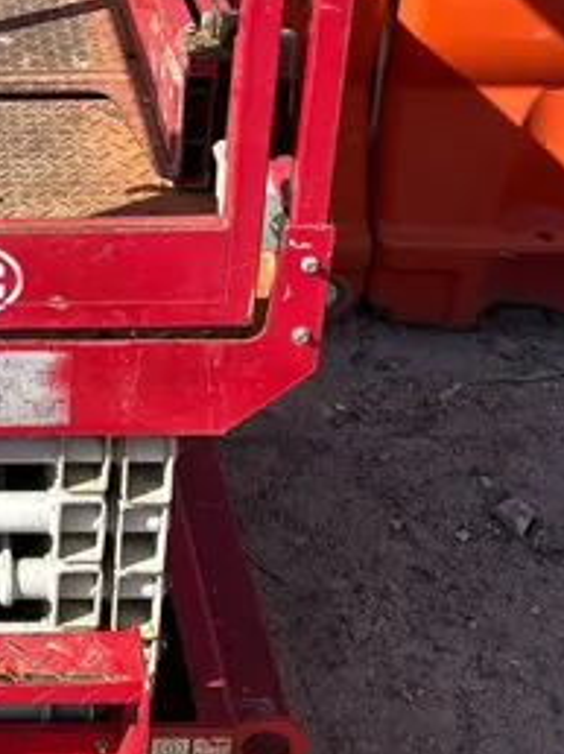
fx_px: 1610
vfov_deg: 25.8
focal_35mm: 74
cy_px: 121
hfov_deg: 18.9
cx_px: -99
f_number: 1.5
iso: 50
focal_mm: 5.7
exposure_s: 1/2994
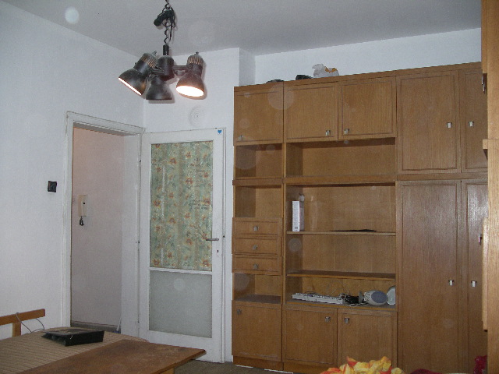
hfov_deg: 50.1
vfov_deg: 38.7
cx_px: 250
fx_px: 533
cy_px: 187
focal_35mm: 37
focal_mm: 7.8
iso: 200
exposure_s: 1/40
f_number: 2.8
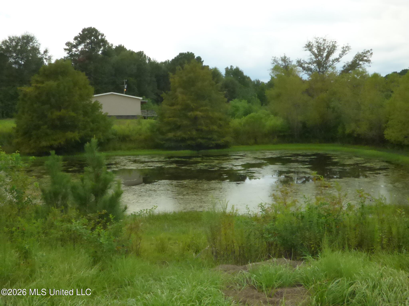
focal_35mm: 38
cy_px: 153
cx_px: 204
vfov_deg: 37.7
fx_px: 449
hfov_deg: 49.0
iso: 800
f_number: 7.1
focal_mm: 6.8
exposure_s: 1/640
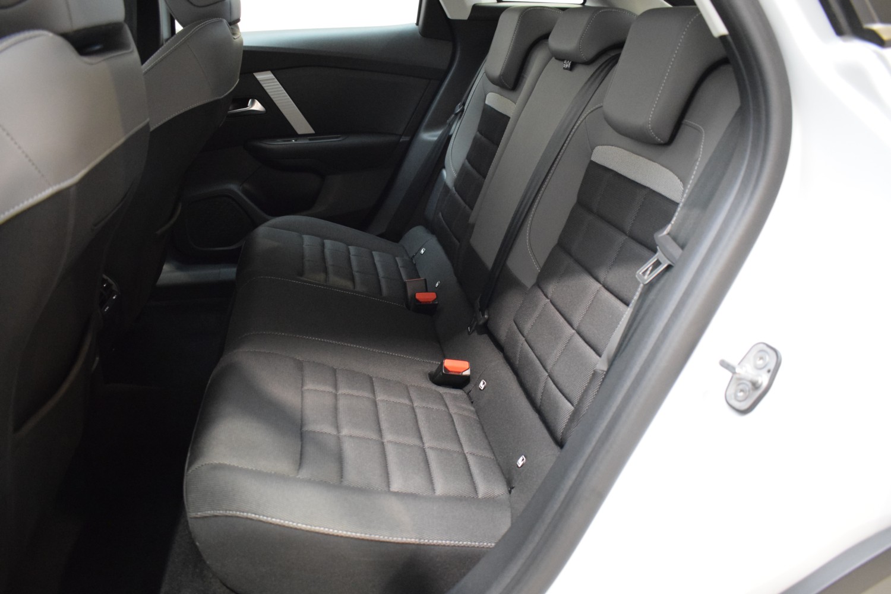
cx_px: 446
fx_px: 668
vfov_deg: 47.9
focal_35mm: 27
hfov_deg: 67.4
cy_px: 297
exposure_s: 1/60
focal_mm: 18
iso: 4000
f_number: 3.5
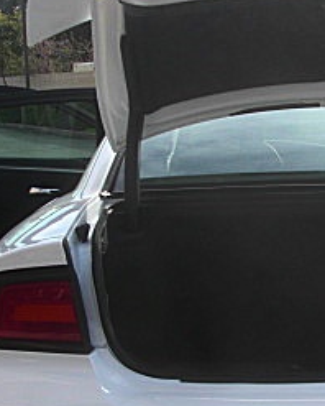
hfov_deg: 16.5
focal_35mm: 91
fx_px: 1093
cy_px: 242
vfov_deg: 21.0
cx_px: 332
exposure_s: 1/400
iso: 50
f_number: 2.8
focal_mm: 6.3
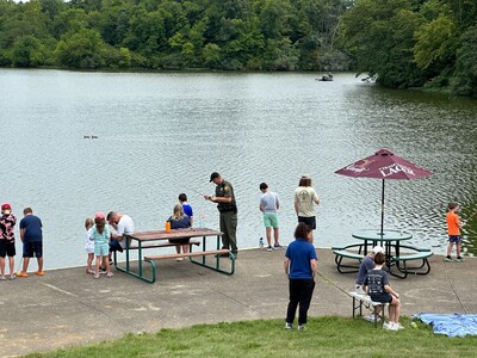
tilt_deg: -7.6
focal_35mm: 77
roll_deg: -0.8
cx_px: 238
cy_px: 179
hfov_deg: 25.3
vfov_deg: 19.1
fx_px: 1061
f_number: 2.8
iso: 32
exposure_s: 1/573
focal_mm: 9
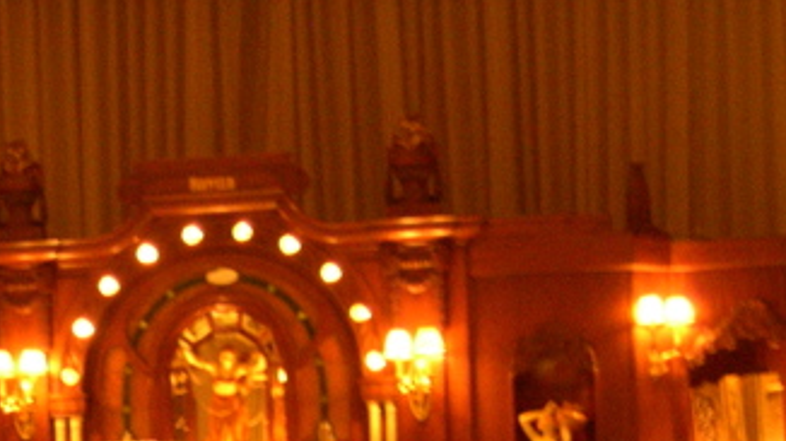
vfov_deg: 7.2
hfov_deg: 12.8
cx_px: -19
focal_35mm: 166
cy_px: 718
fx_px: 3458
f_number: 3.5
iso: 400
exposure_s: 1
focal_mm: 13.2
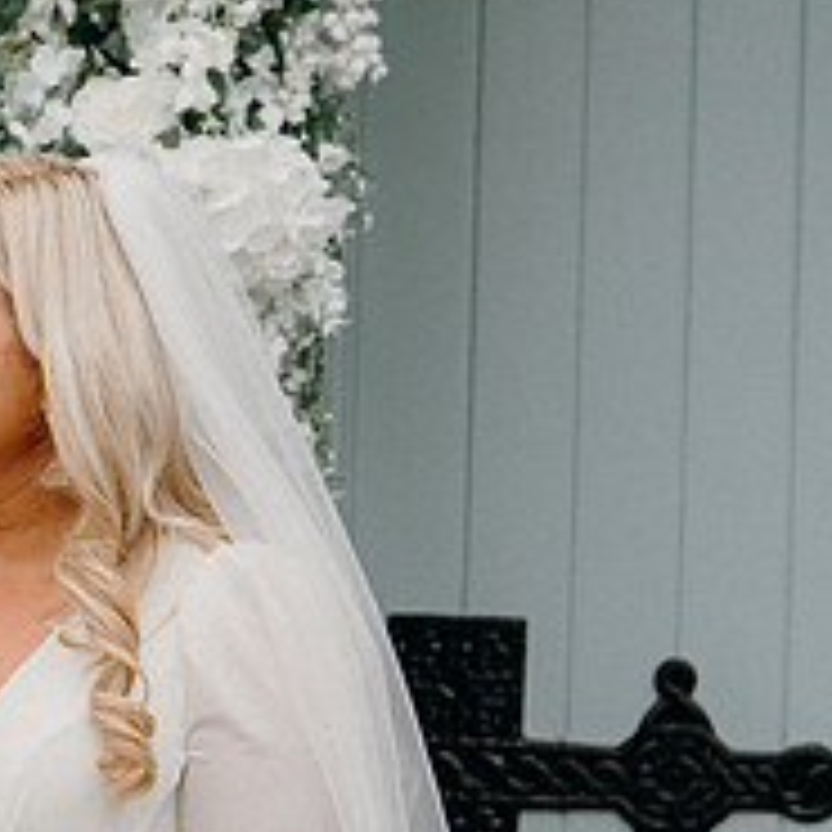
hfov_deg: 7.6
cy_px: 623
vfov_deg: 7.7
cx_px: -436
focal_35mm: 227
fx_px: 6173
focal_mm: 57
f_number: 3.5
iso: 125
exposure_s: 1/250
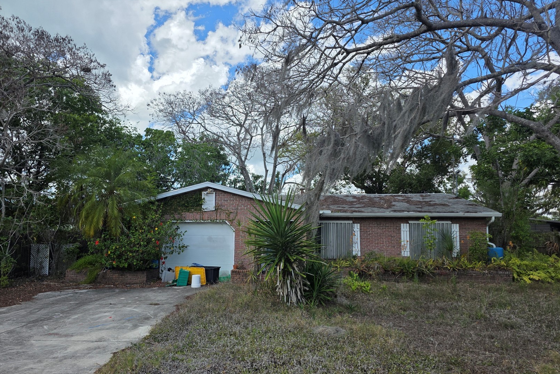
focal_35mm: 24
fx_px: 373
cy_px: 201
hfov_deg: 73.7
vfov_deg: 53.1
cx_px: 279
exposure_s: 1/4766
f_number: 1.7
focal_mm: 6.3
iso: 80
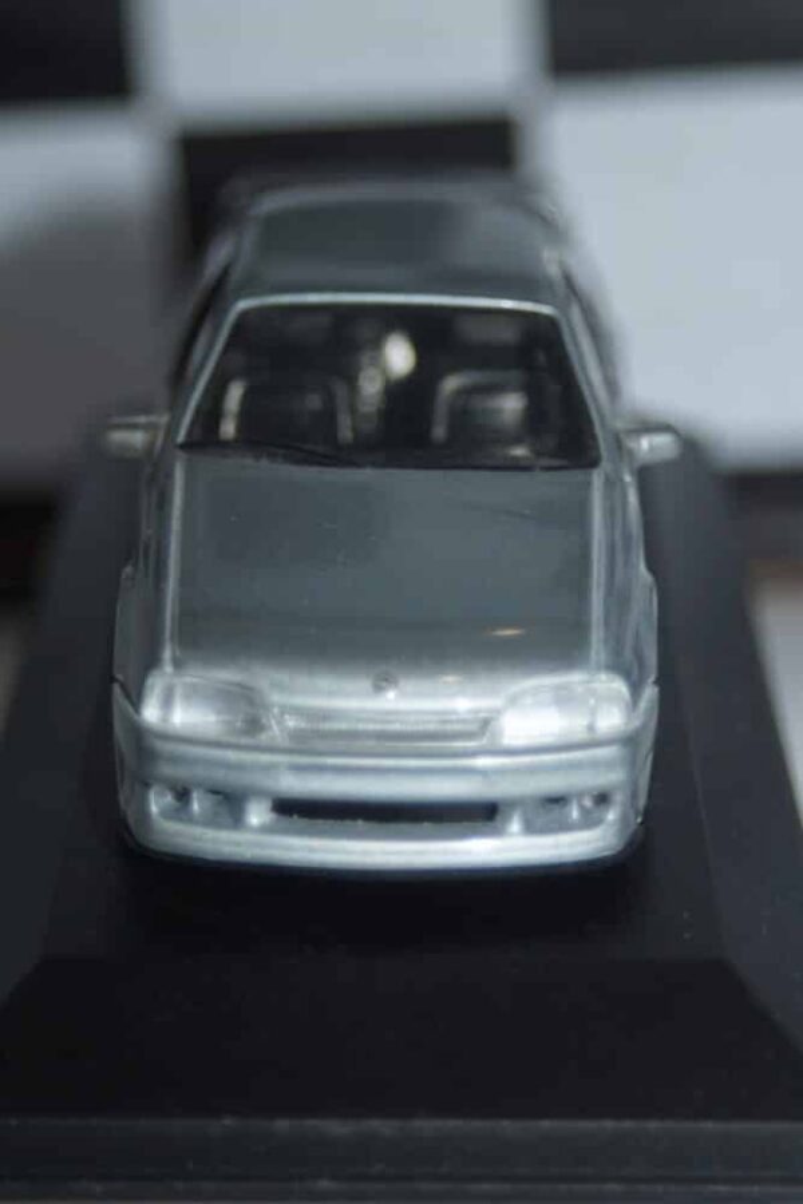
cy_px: 602
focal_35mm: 120
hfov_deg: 11.4
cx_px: 402
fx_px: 4015
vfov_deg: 17.1
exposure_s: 1/60
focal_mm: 80
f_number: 5.6
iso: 200
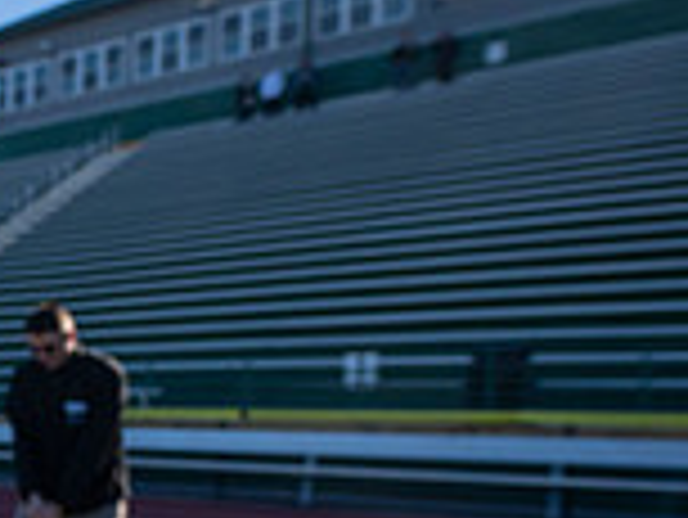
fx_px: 1014
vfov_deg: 27.8
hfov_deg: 24.3
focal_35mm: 51
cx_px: -454
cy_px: 435
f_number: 4
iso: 160
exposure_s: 1/2000
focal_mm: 14
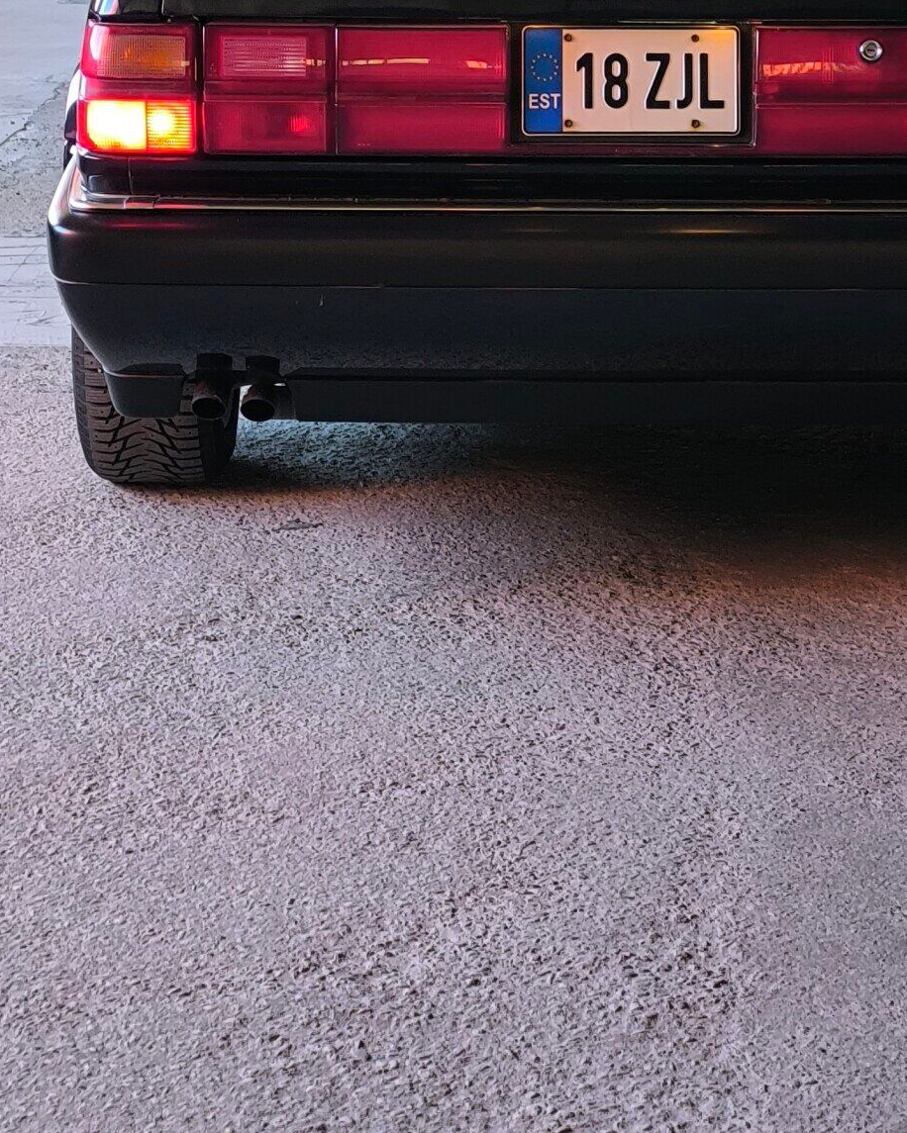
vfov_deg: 18.7
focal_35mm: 102
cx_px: 541
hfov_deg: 15.1
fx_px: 3423
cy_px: 248
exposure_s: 1/100
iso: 500
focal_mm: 6.14
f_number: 1.65
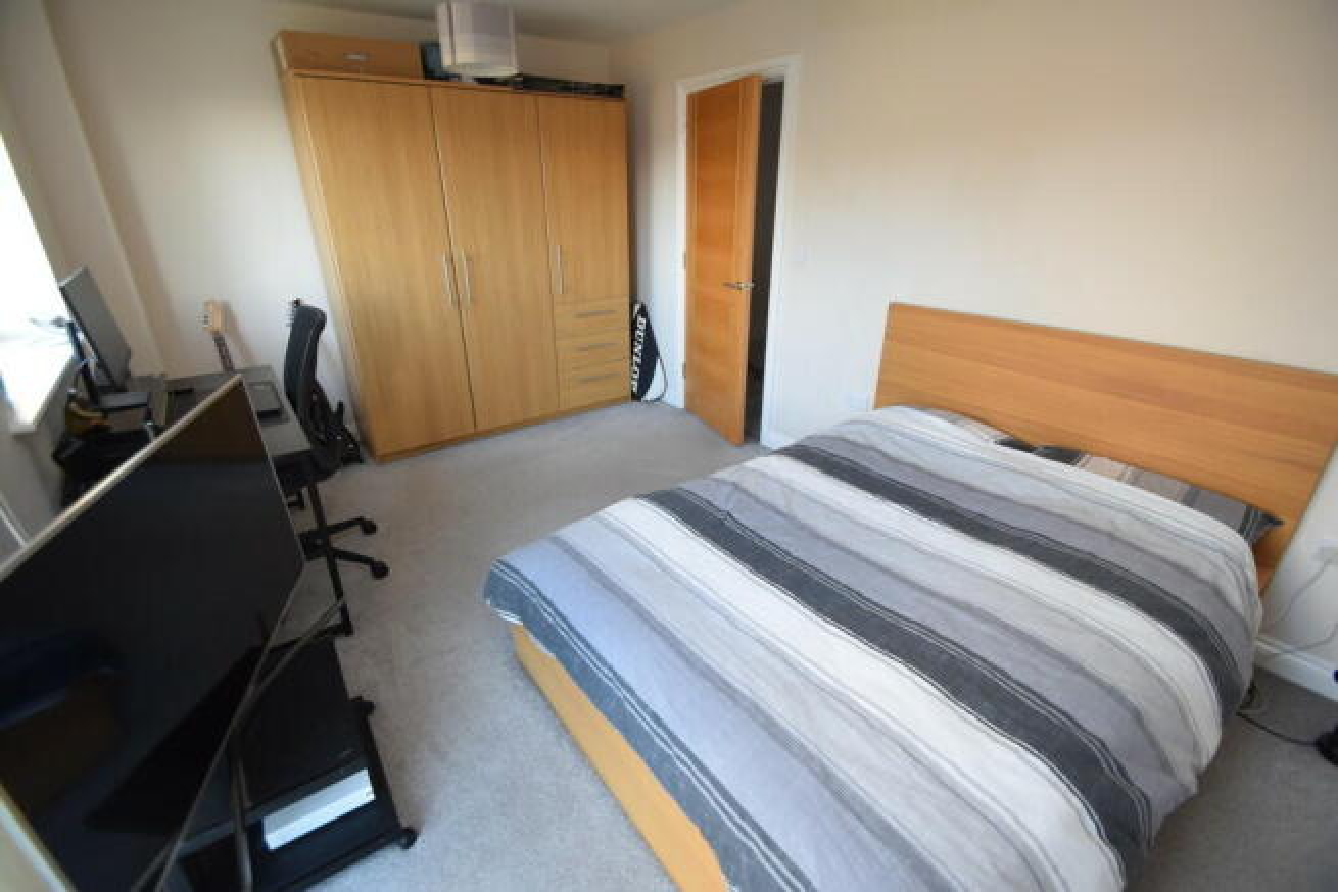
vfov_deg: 77.4
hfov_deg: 100.4
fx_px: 558
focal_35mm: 15
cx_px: 669
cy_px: 446
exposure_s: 1/60
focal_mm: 10
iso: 800
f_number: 4
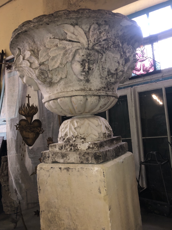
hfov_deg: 49.7
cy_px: 115
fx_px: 186
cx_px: 86
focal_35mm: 28
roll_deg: +4.0
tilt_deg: +5.0
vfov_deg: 63.4
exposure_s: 1/13
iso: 100
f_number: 1.8
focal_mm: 4
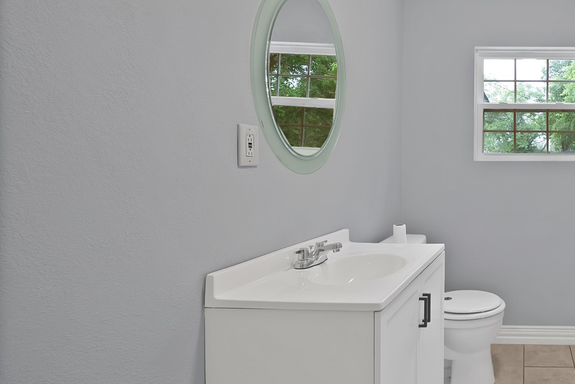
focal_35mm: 22
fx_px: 352
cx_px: 526
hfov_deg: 64.2
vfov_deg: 57.1
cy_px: 166
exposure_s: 1/3
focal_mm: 12
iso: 800
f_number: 9
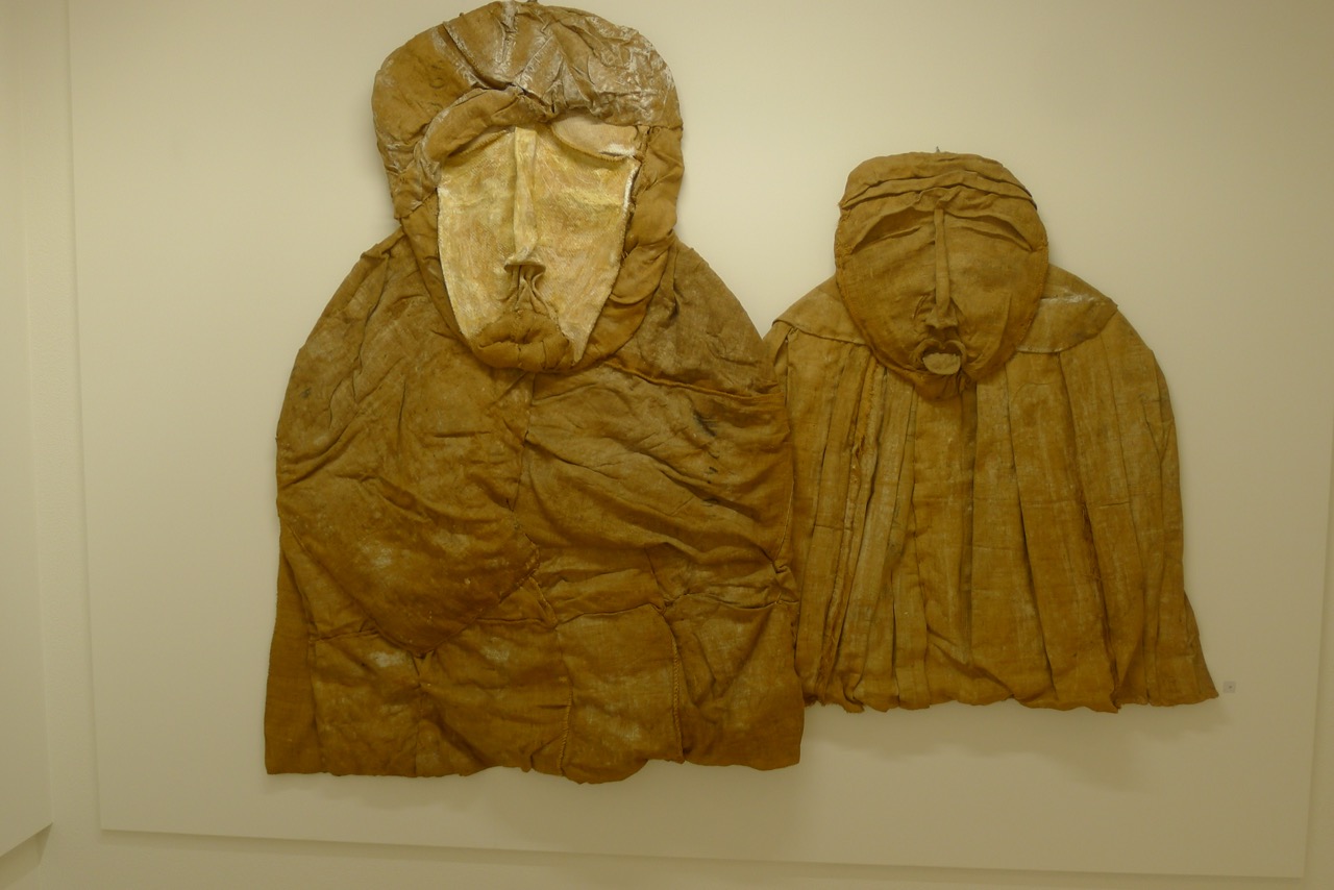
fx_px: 1112
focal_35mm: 30
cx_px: 667
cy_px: 445
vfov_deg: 43.6
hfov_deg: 61.9
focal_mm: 6.4
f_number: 2.2
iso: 80
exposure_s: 1/100
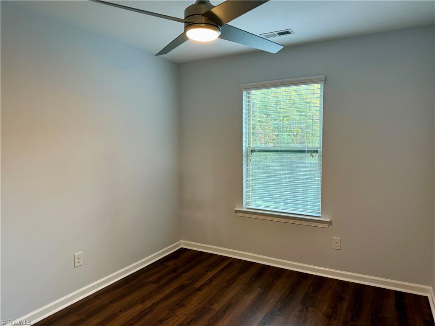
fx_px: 302
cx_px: 218
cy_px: 163
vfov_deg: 56.8
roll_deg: -0.2
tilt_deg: -4.5
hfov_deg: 71.6
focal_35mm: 24
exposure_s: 1/60
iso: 320
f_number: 1.78
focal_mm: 6.76
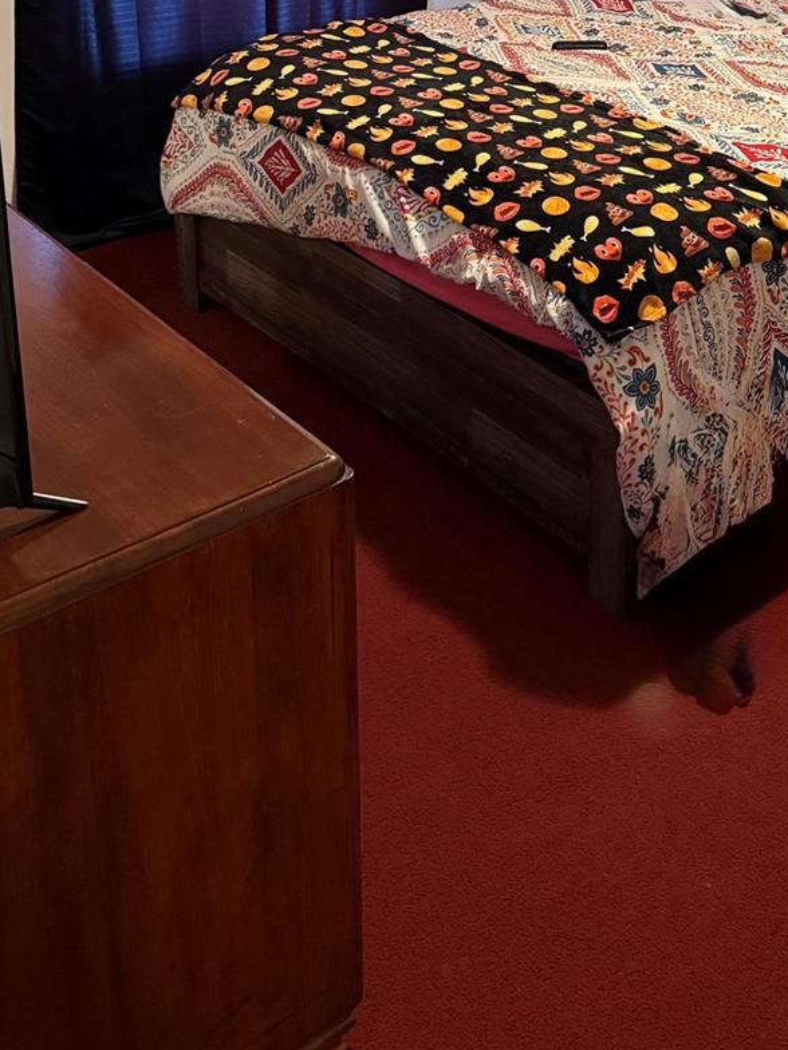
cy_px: 23
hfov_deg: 29.8
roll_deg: -2.9
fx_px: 1427
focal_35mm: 47
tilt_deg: -15.0
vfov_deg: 36.7
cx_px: 687
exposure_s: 1/40
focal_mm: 6.76
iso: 640
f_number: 1.78
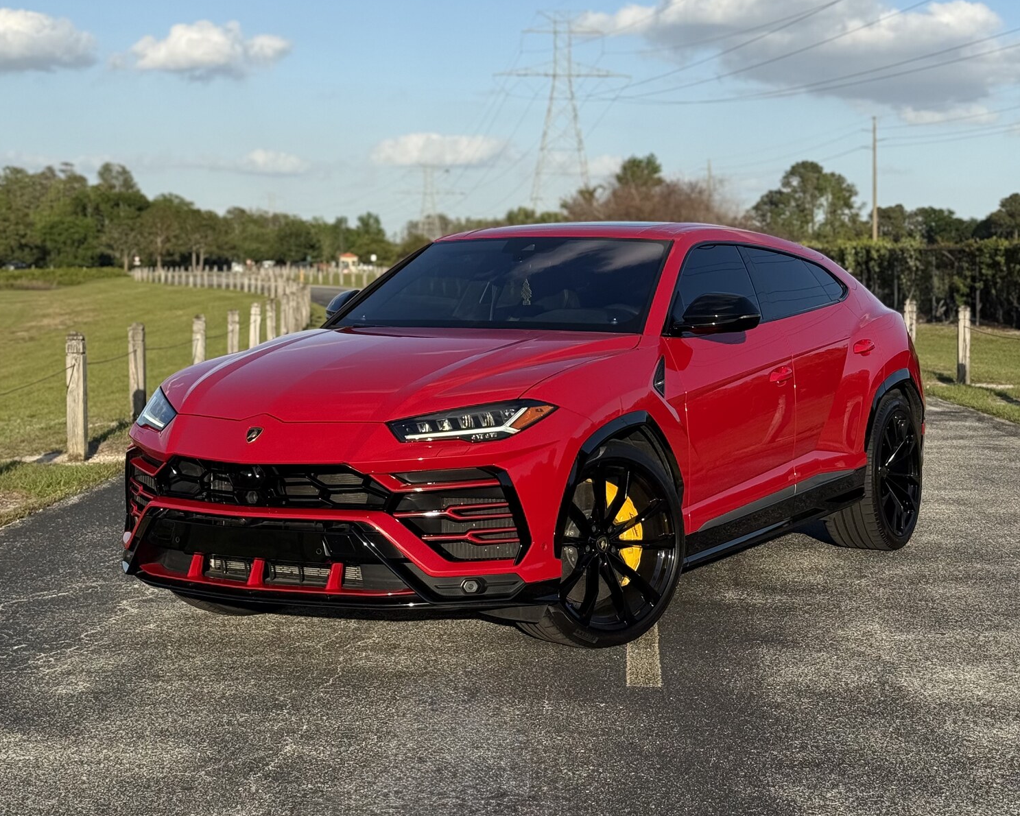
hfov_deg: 30.0
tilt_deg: +2.0
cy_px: 198
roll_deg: -0.6
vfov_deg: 24.0
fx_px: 1902
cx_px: 508
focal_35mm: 63
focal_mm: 6.76
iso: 64
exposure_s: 1/4878
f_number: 1.78
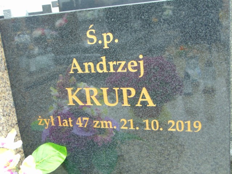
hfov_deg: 44.8
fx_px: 281
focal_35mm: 42
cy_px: 87
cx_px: 116
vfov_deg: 34.3
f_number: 3.3
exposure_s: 1/30
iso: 100
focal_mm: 7.6
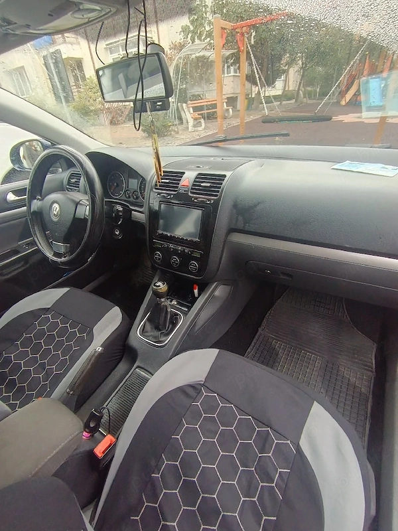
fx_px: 261
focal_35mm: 17
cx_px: 199
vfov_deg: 91.0
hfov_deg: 74.7
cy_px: 266
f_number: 2.2
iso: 383
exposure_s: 1/50
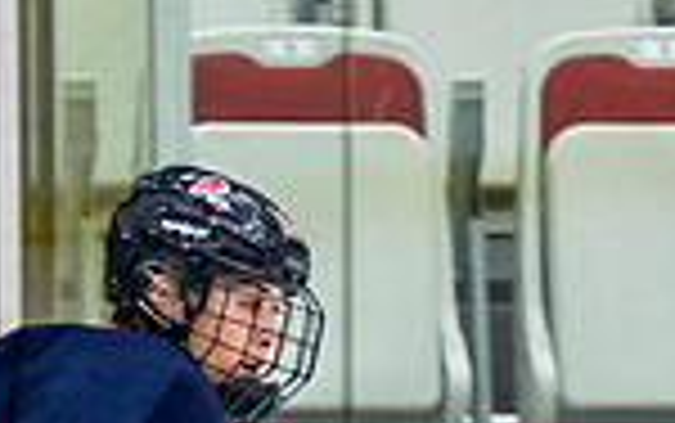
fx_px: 23749
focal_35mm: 1290
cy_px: 828
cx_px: 212
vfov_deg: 1.0
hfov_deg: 1.6
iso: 2800
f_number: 2.8
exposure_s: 1/640
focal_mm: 150
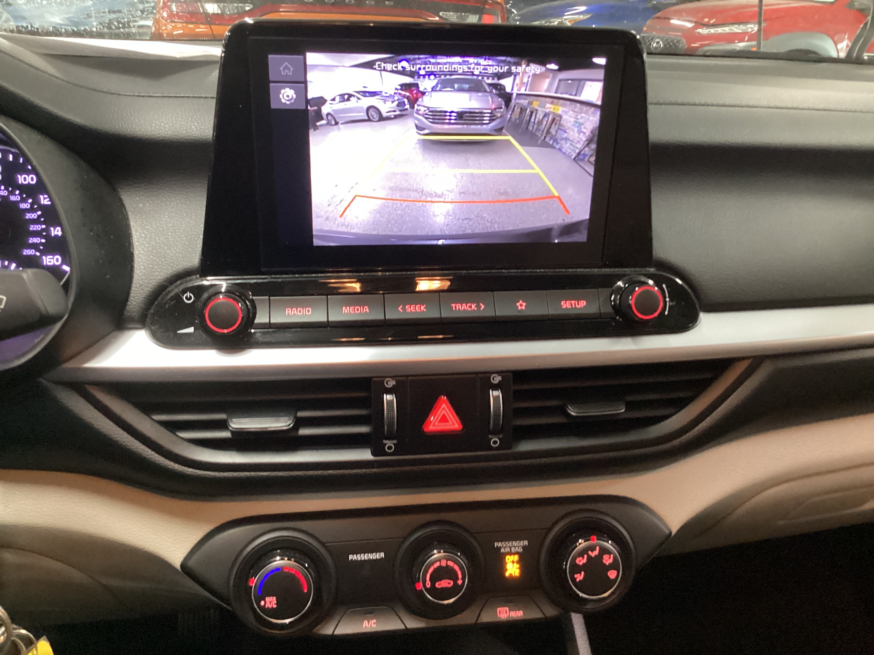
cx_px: 437
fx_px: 783
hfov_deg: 58.4
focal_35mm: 31
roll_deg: -3.6
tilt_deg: -24.6
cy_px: 328
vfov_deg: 45.4
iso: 500
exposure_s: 1/25
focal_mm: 3.3
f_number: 2.4
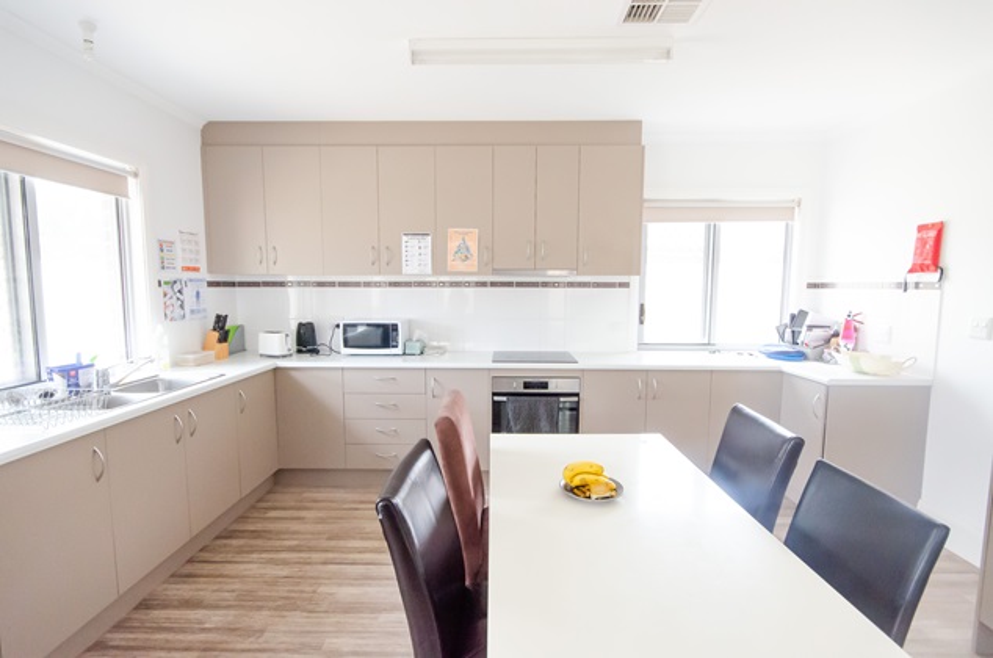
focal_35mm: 17
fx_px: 475
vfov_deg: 69.4
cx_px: 496
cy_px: 329
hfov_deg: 92.6
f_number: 8
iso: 2500
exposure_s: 1/160
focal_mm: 11.5
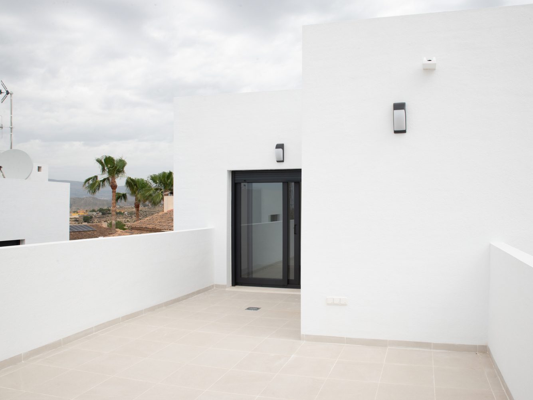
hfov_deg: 67.1
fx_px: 400
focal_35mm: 26
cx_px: 294
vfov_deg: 53.1
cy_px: 200
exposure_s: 1/125
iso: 125
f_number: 16
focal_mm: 24
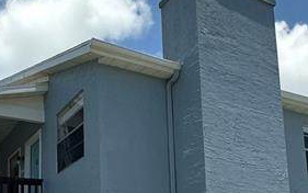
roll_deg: +0.8
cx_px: 100
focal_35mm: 54
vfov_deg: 22.4
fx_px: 454
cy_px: 223
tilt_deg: +10.0
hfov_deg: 37.1
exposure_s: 1/1667
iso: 40
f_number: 2.2
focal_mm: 2.22
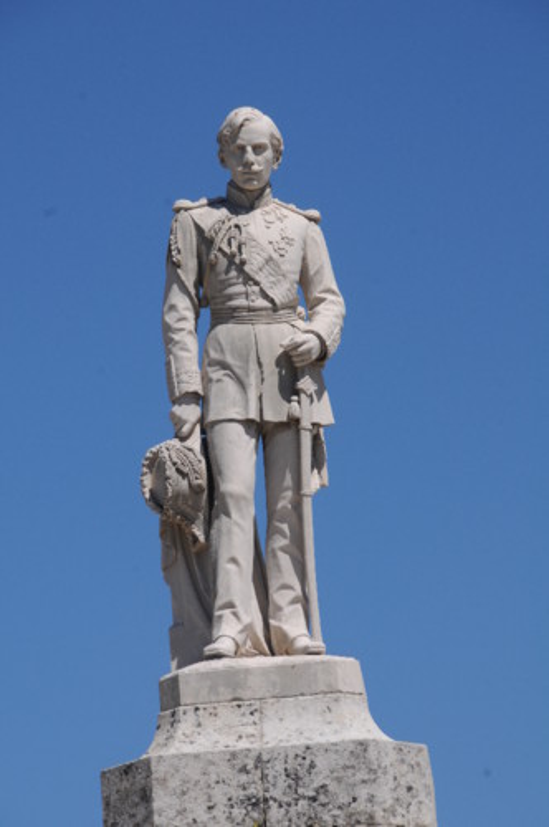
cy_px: 414
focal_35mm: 255
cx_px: 274
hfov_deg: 5.4
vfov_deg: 8.1
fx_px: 5849
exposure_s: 1/500
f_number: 11
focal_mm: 170
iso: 200
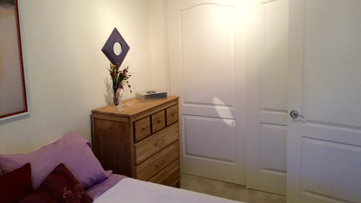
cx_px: 181
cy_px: 84
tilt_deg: -9.8
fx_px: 325
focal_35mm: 34
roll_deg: +2.2
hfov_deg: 58.0
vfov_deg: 34.6
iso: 64
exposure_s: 1/30
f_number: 2.4
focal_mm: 3.3
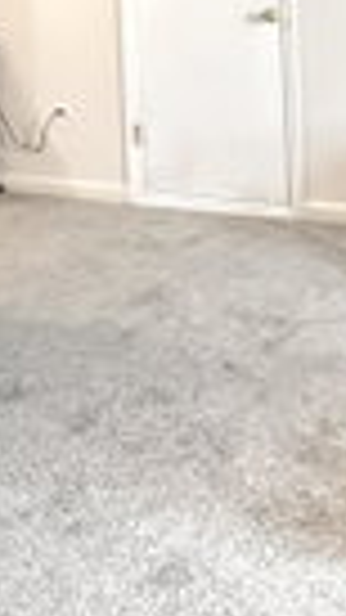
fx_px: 1159
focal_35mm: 71
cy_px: -126
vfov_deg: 26.4
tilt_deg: +0.3
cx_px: 479
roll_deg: +2.8
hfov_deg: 15.9
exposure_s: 1/30
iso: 1600
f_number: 2.2
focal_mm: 2.22
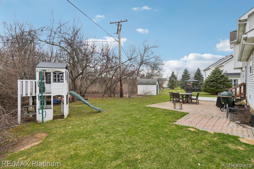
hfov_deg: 100.4
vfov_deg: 77.3
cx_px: 127
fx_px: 106
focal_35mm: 15
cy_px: 84
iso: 100
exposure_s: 1/125
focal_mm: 10
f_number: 8
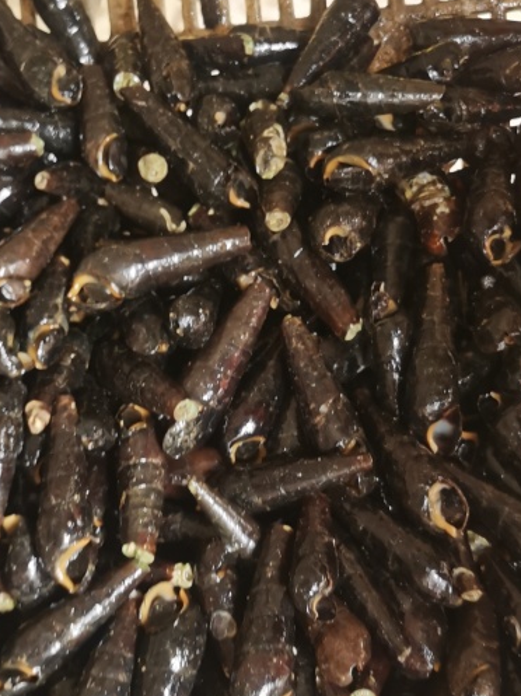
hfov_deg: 25.2
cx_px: 225
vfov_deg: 32.9
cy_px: 478
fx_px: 1165
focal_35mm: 58
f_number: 1.8
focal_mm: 5.58
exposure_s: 1/100
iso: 200
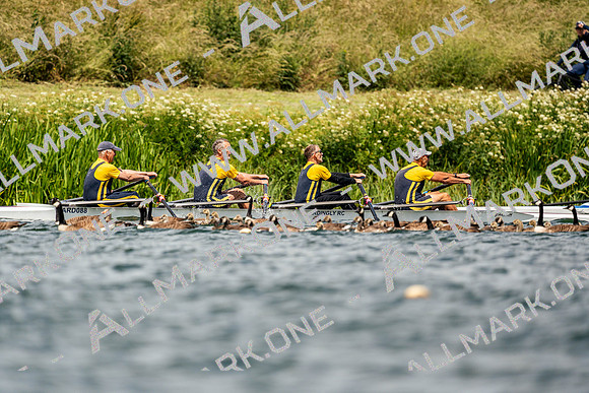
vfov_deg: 2.3
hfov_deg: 3.4
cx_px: 294
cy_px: 196
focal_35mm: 600
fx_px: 9819
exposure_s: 1/2000
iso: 250
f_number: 6.3
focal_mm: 600
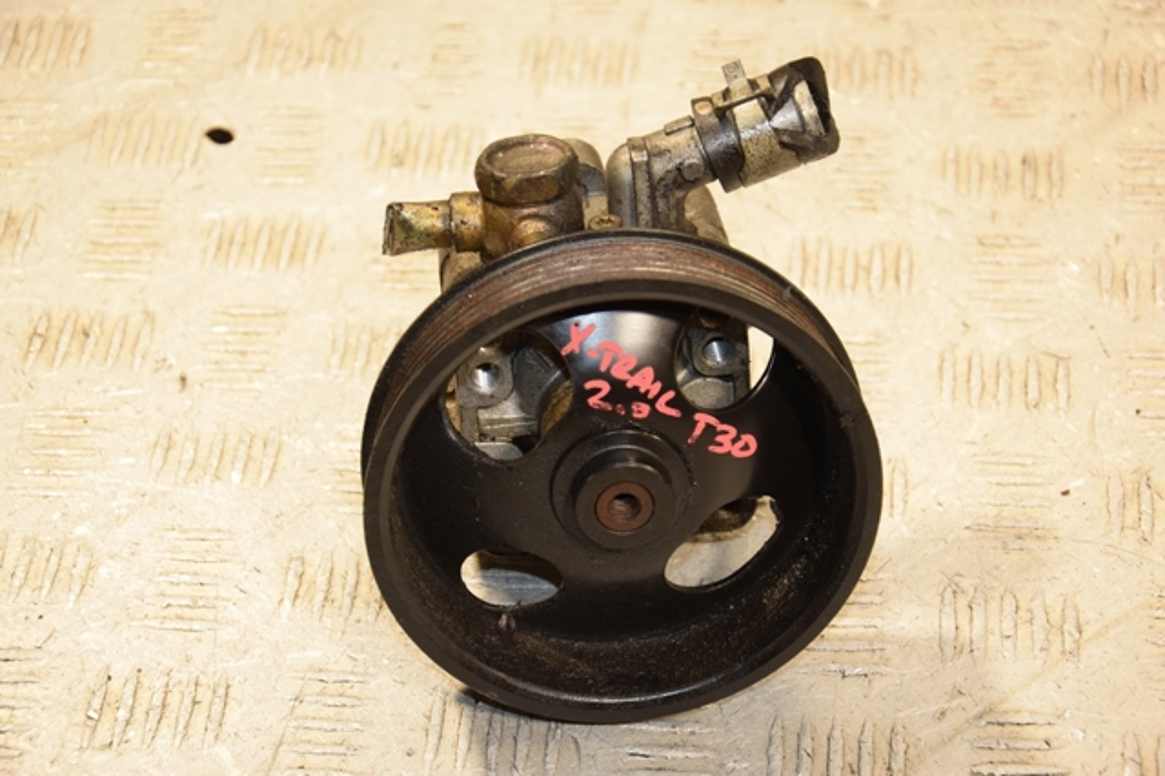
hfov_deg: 20.6
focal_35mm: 99
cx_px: 582
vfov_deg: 13.8
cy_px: 388
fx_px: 3202
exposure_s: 1/200
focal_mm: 66
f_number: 5.6
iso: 800
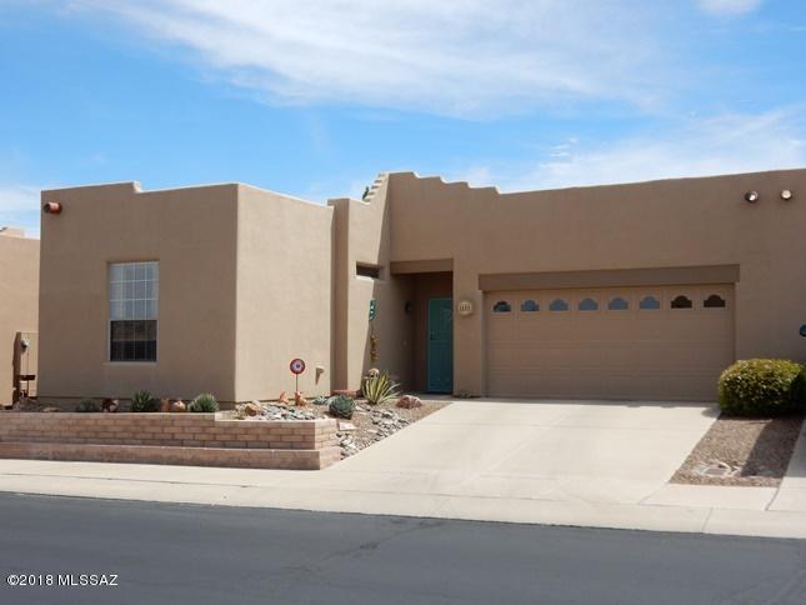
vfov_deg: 33.6
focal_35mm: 43
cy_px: 302
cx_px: 403
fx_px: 1001
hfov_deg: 43.8
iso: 125
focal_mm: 7.6
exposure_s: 1/1000
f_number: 4.2
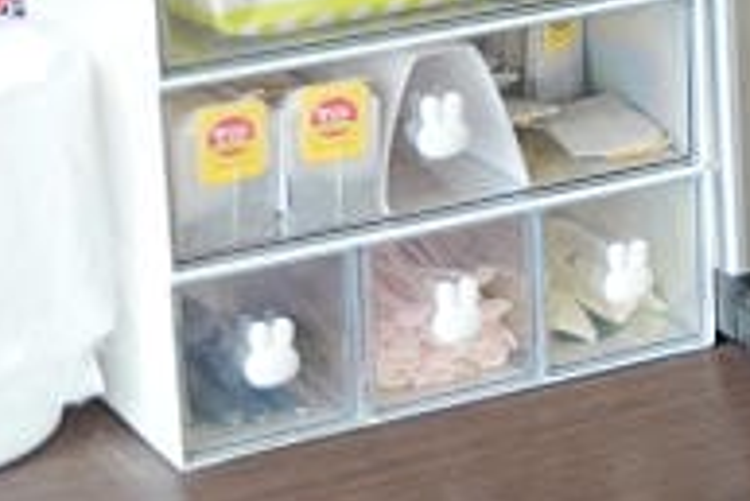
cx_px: 2005
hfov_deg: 8.8
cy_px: -633
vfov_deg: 6.4
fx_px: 4274
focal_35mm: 205
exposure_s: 1/160
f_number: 3.2
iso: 1600
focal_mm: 33
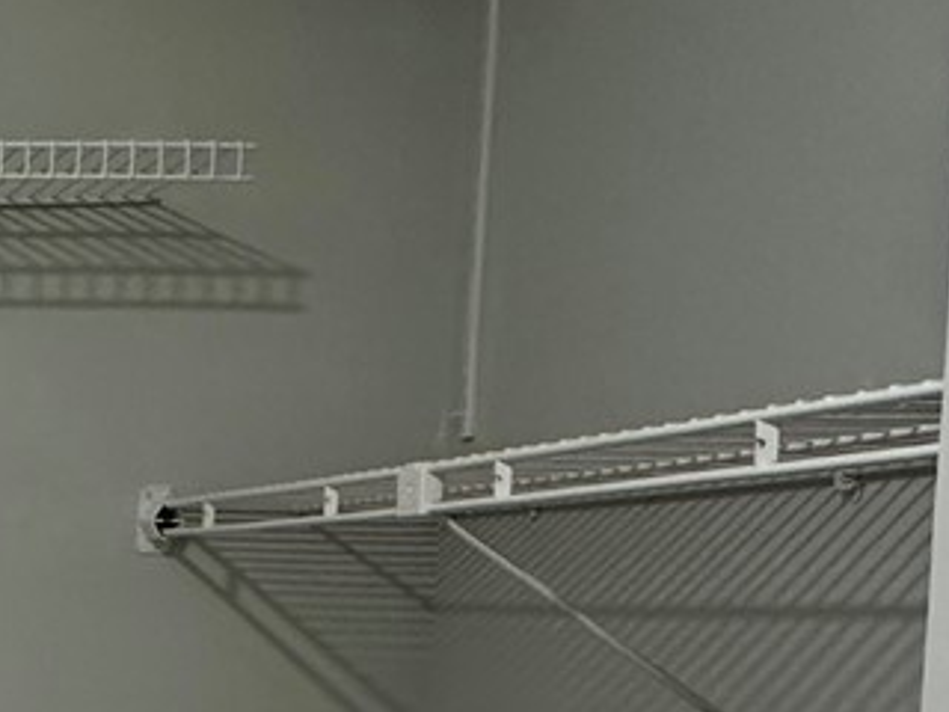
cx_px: -771
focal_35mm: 70
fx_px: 1919
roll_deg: -1.5
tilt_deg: -3.0
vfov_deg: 20.3
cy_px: 718
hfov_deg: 20.0
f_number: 2.2
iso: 160
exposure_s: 1/60
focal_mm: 2.22
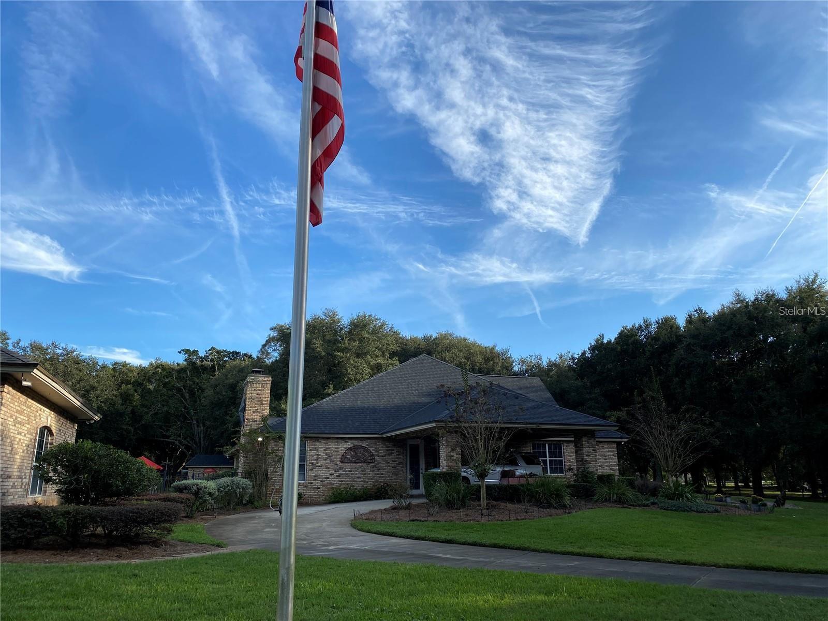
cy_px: 310
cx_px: 414
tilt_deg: +16.2
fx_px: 622
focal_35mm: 26
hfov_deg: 67.3
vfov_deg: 53.1
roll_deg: +0.6
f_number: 1.8
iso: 32
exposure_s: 1/2066
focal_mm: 4.25
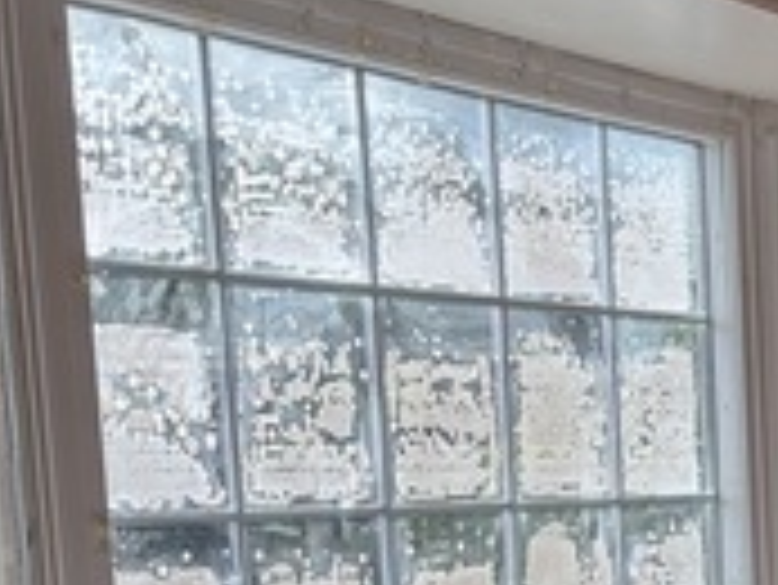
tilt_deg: -7.0
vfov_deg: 14.2
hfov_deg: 16.9
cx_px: 1306
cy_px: 778
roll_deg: +0.9
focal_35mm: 100
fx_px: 2249
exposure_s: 1/591
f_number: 1.6
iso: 64
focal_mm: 5.96
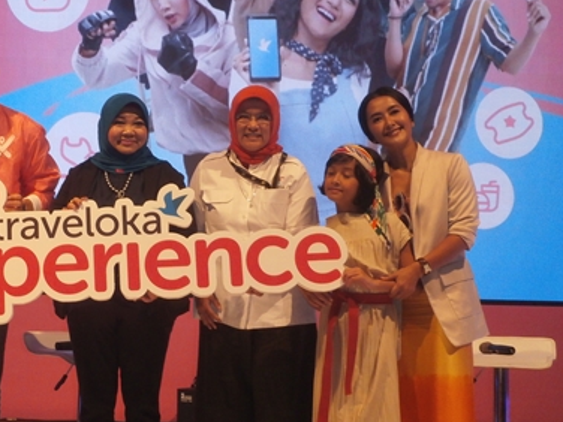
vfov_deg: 18.4
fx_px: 1301
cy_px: 208
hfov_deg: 24.0
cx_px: 94
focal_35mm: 80
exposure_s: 1/40
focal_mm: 8.3
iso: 200
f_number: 3.4
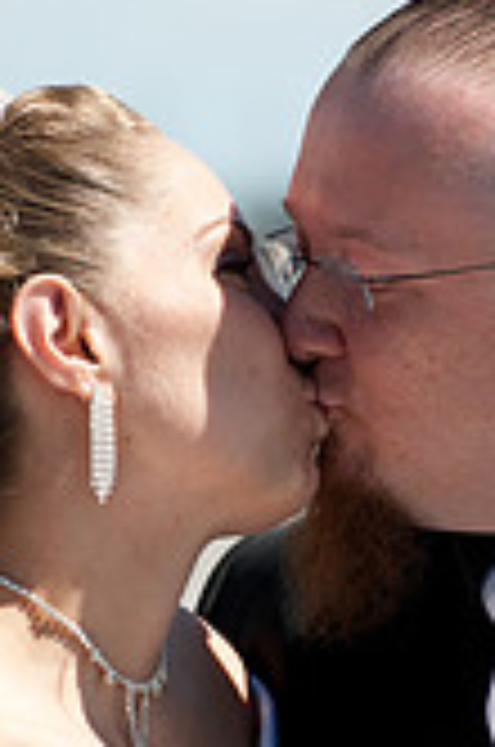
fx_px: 7870
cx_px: 340
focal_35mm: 380
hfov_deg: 3.6
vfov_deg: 5.4
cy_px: 477
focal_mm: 140
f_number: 4.8
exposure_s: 1/1600
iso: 250
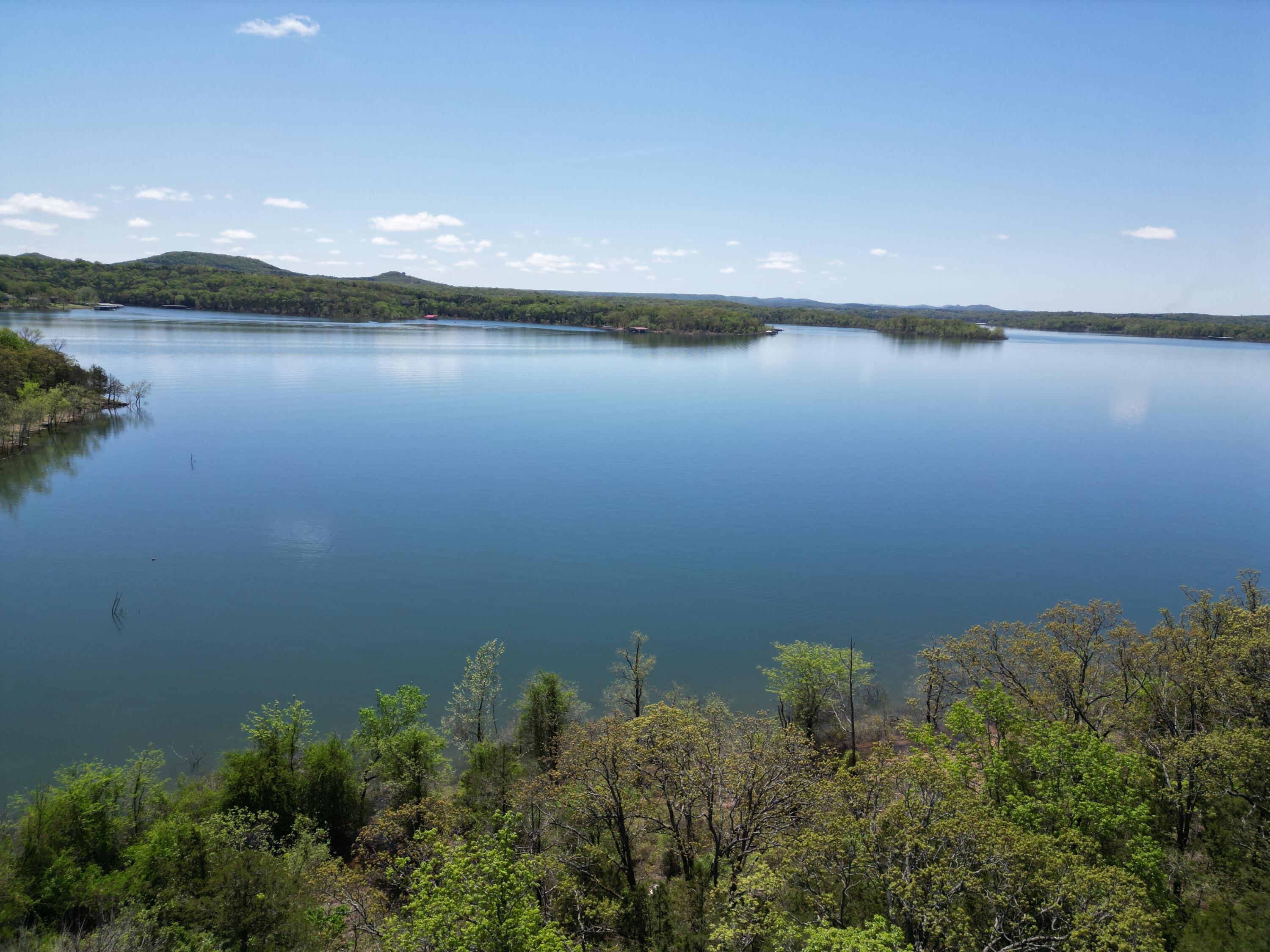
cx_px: 635
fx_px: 881
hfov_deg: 71.6
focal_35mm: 24
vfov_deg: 56.8
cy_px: 476
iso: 120
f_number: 1.7
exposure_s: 1/3200
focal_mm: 6.72
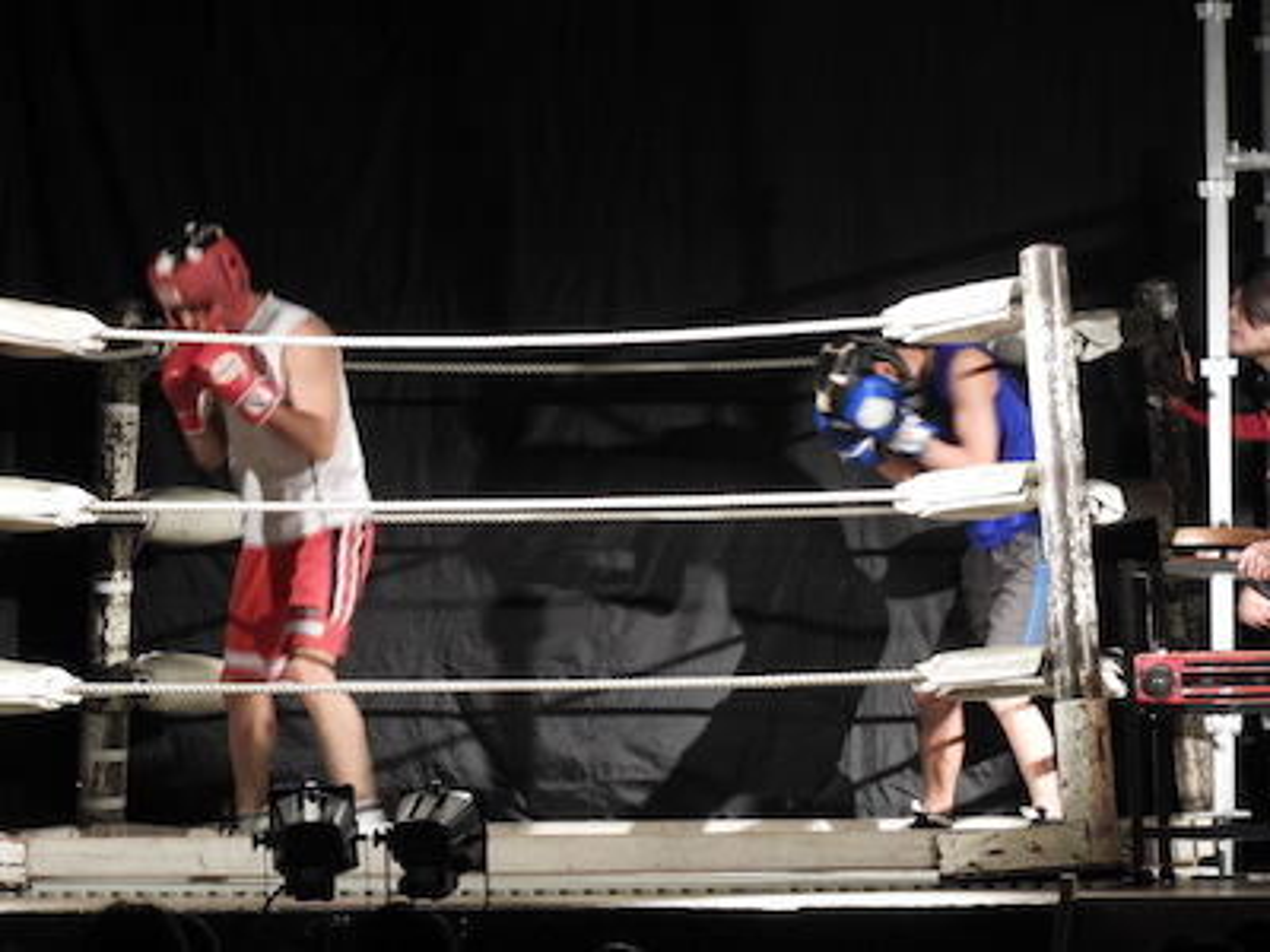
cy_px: 476
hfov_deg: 5.5
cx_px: 635
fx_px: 13208
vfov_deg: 4.1
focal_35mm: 360
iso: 800
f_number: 5.6
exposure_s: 1/20
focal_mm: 64.5
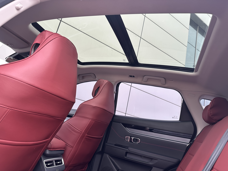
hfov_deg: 71.6
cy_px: 86
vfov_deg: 56.8
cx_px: 114
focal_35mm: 24
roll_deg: -12.4
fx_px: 158
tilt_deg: +14.6
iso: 64
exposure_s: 1/121
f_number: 1.78
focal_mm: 6.86
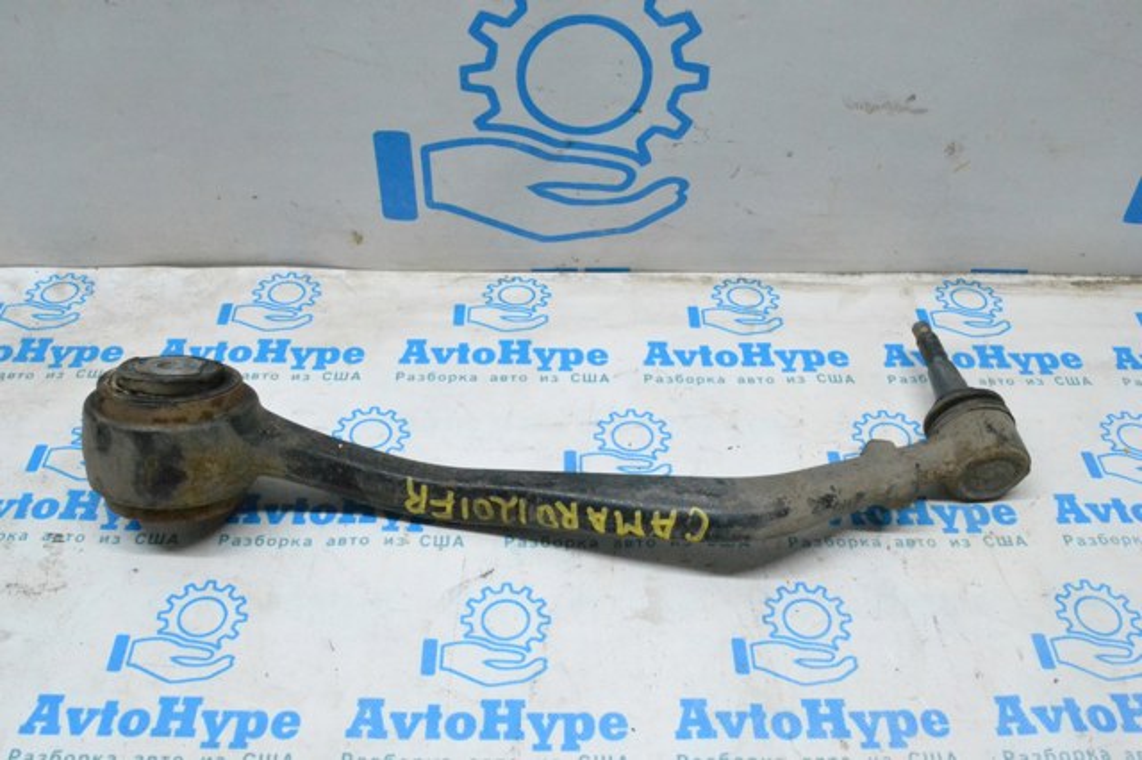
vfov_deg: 39.9
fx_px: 1046
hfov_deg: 57.2
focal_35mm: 33
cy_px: 380
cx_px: 571
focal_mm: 22
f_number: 13
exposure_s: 1/125
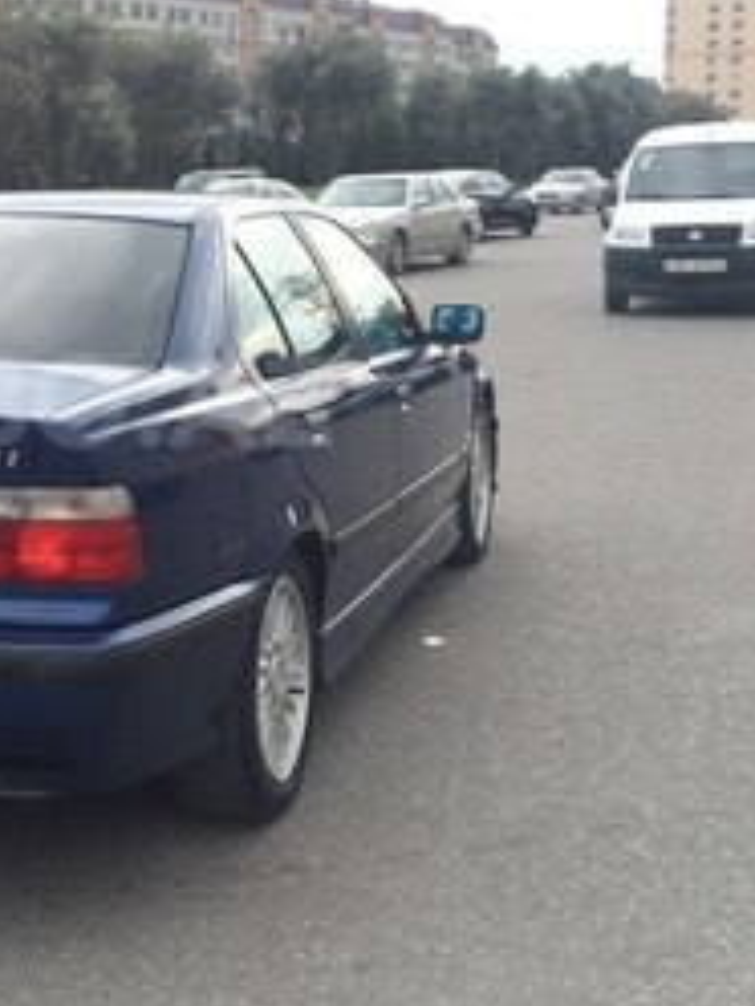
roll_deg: +2.0
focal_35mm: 58
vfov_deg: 33.1
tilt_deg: -10.2
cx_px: 20
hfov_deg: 24.2
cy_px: 402
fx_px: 1687
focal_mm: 4.15
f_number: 2.2
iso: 32
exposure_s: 1/351
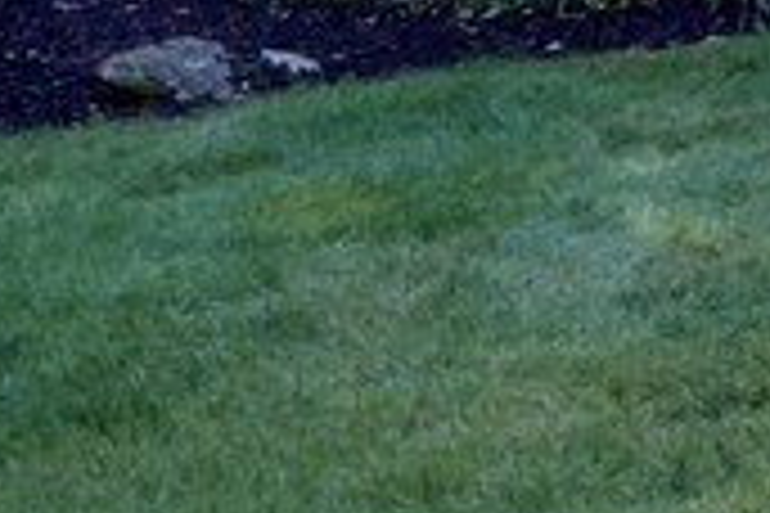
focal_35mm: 181
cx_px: 1801
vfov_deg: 7.3
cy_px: -508
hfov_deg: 10.0
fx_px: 3871
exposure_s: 1/122
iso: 20
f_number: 1.8
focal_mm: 3
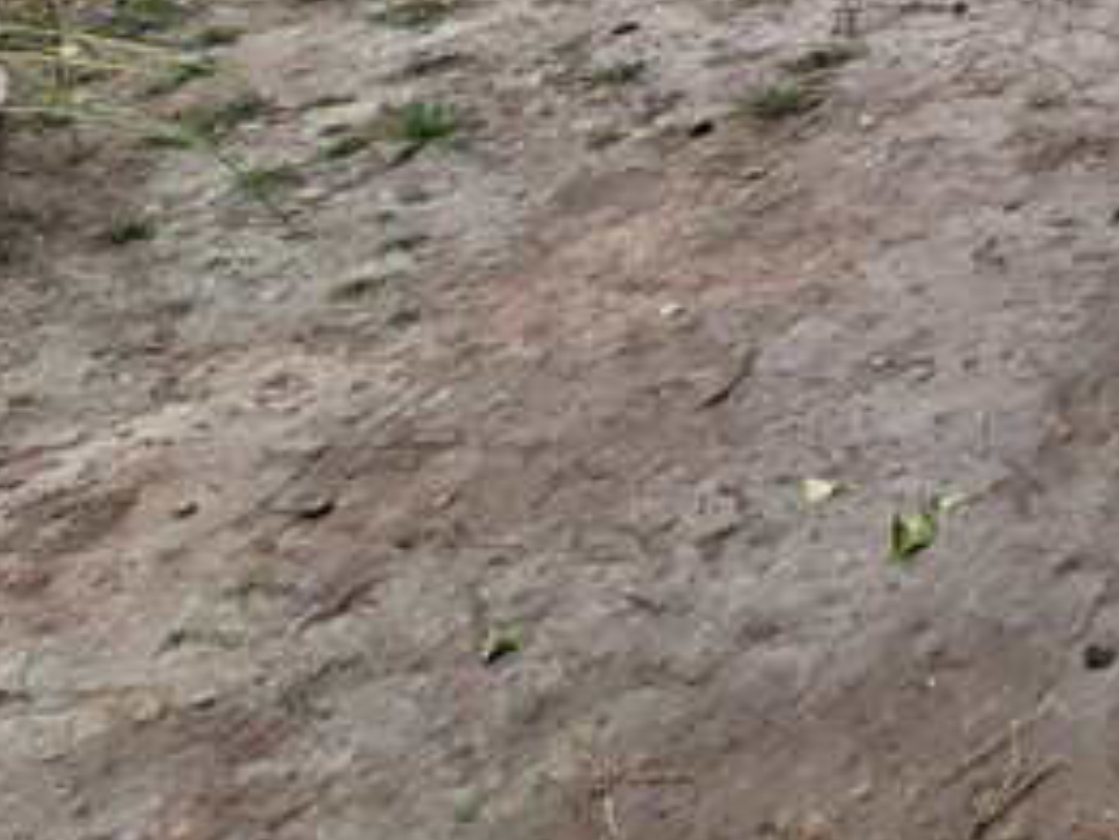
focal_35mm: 51
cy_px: -686
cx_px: 1826
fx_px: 1649
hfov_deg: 24.7
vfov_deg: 20.2
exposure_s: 1/357
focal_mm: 2.2
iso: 64
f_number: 2.2
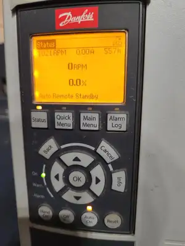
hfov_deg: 58.9
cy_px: 123
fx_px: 164
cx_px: 92
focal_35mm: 23
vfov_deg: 73.9
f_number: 1.8
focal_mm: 5.4
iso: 500
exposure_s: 1/120
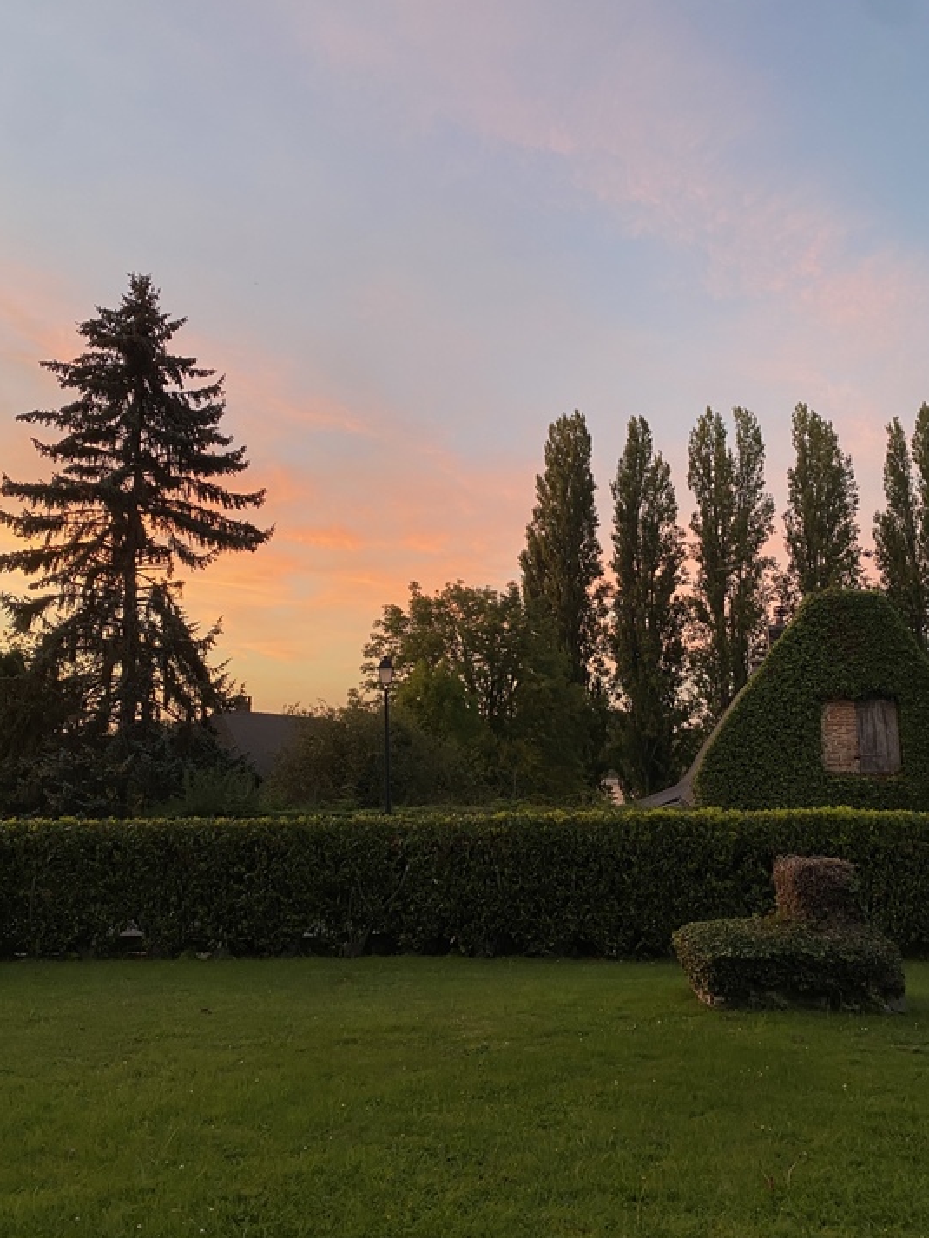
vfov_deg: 63.4
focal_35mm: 28
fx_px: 1002
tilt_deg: +11.2
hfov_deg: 49.7
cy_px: 590
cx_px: 441
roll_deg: -0.3
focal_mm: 4.25
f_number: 1.8
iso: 125
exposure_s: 1/92
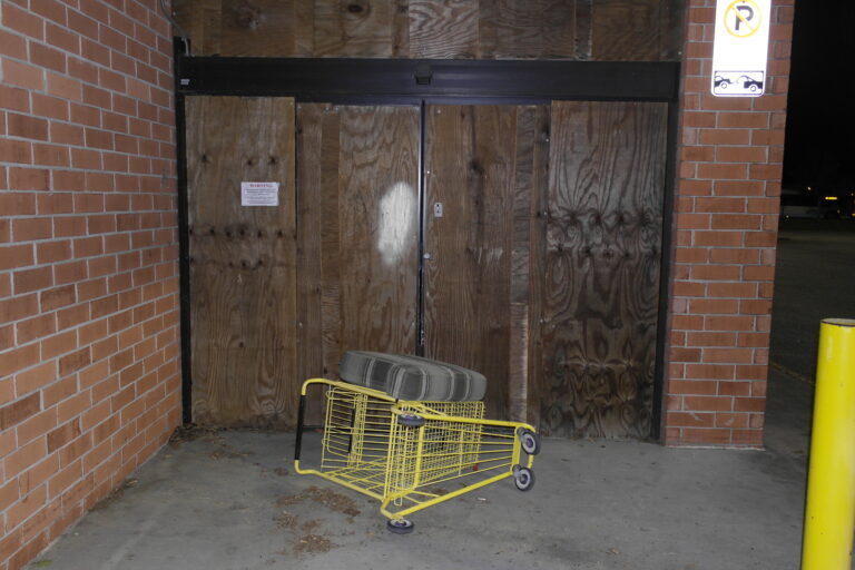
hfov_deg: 61.9
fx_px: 712
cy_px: 285
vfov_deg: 43.6
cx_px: 428
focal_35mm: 30
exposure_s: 1/40
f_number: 3.5
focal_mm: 20
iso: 400
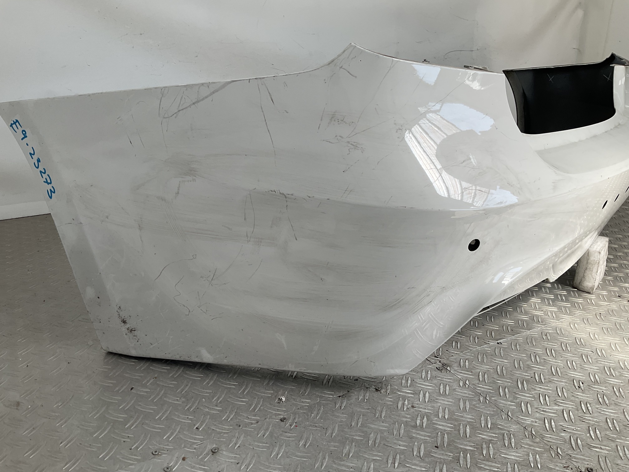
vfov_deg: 48.2
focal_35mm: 29
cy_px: 236
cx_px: 314
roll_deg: -3.2
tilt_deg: -22.3
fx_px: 527
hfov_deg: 61.7
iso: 16
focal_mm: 3
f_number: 1.8
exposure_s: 1/439
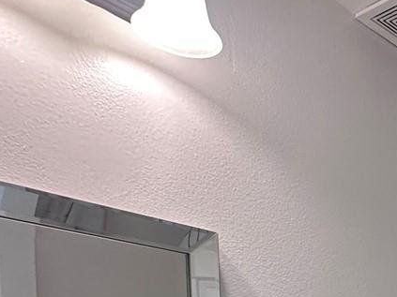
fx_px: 608
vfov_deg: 23.2
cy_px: 420
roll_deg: +2.1
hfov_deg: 28.4
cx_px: 539
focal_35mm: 53
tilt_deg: -0.1
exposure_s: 1/120
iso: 250
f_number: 2.2
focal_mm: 2.22
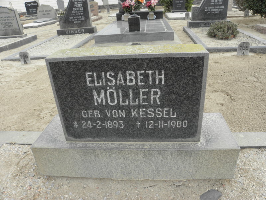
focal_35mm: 26
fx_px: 200
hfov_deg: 67.3
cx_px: 133
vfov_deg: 53.1
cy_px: 100
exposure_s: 1/80
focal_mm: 4.6
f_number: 5.6
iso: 64
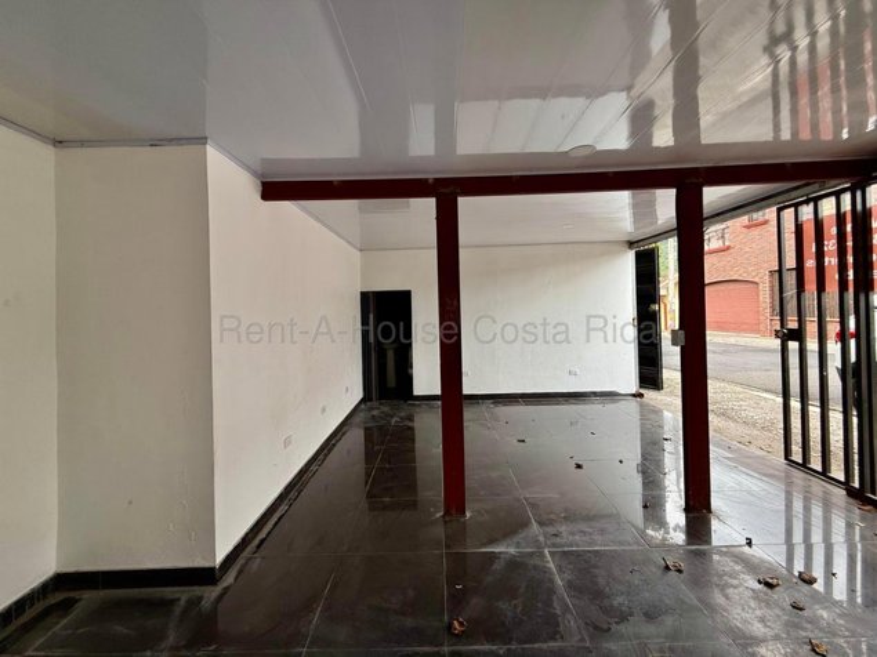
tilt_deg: -2.3
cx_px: 438
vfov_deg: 85.7
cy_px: 328
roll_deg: +1.6
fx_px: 355
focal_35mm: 14
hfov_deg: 102.1
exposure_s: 1/177
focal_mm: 2.22
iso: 50
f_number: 2.2
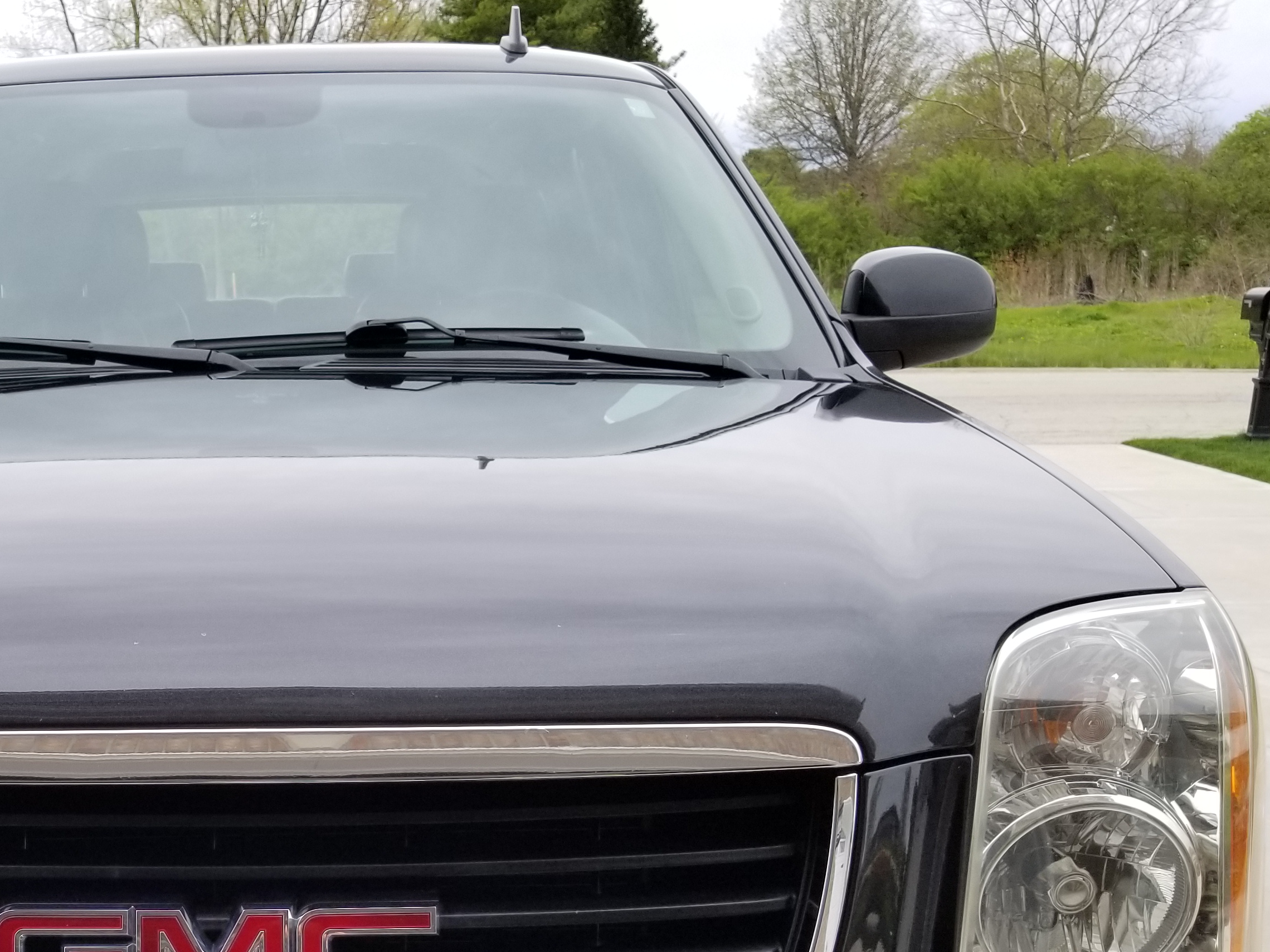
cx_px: 255
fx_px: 1688
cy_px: 829
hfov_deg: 39.6
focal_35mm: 46
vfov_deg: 30.3
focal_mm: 4.25
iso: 50
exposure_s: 1/762
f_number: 1.7
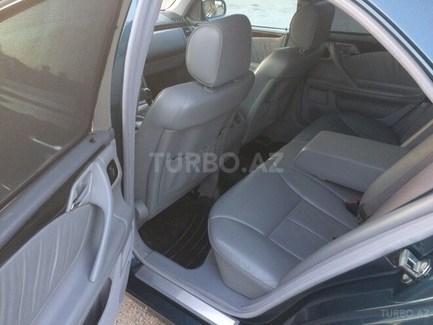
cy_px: 162
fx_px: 363
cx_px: 216
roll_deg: +0.6
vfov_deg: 48.2
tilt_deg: -29.9
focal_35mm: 29
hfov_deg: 61.7
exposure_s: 1/33
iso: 125
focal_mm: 4.15
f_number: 2.2
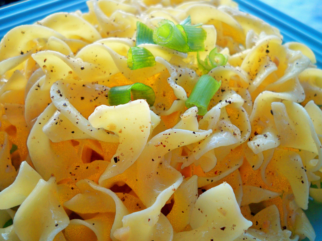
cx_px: 161
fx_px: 326
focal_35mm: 35
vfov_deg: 40.7
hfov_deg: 52.6
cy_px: 120
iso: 160
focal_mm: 6.3
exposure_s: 1/60
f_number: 3.1
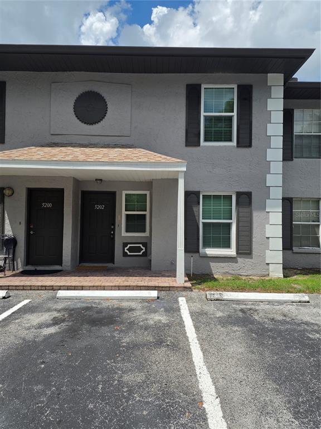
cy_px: 214
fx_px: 284
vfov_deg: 73.9
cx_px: 160
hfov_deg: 58.9
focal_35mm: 23
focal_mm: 6.25
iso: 80
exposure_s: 1/6571
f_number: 1.7
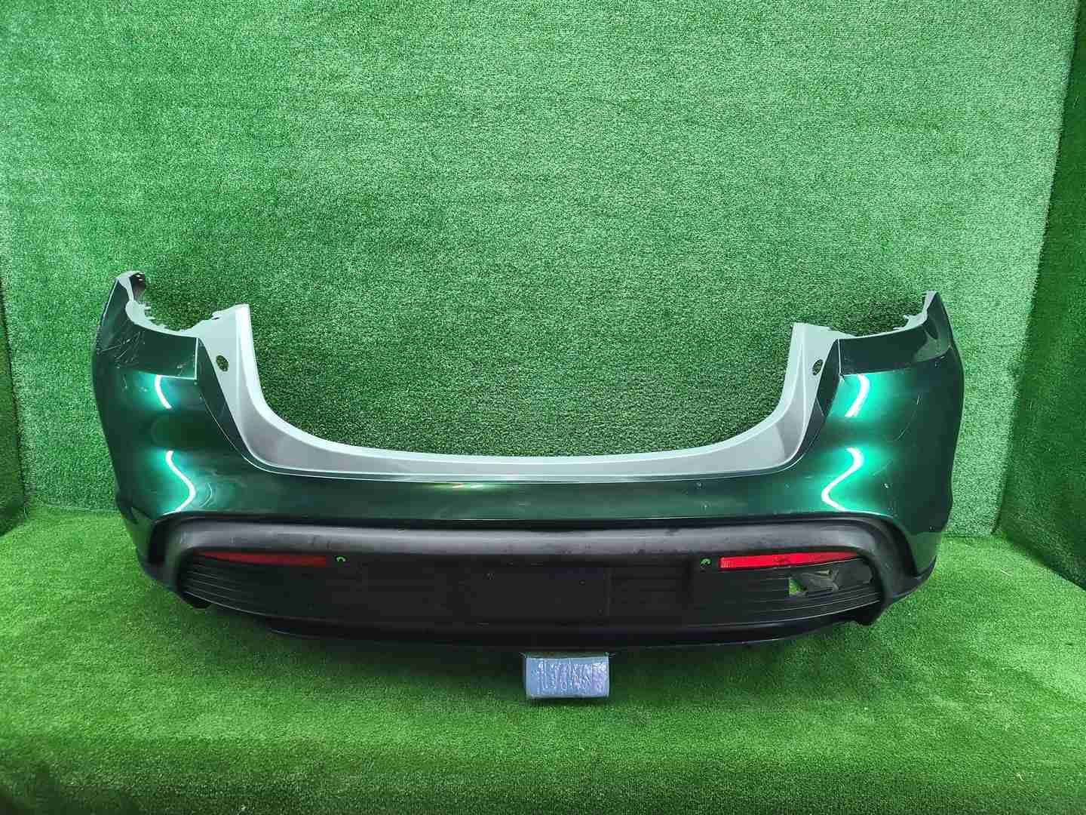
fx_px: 816
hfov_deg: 67.3
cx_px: 543
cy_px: 408
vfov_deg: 53.1
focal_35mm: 26
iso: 208
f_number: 1.8
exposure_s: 1/50
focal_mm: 5.4
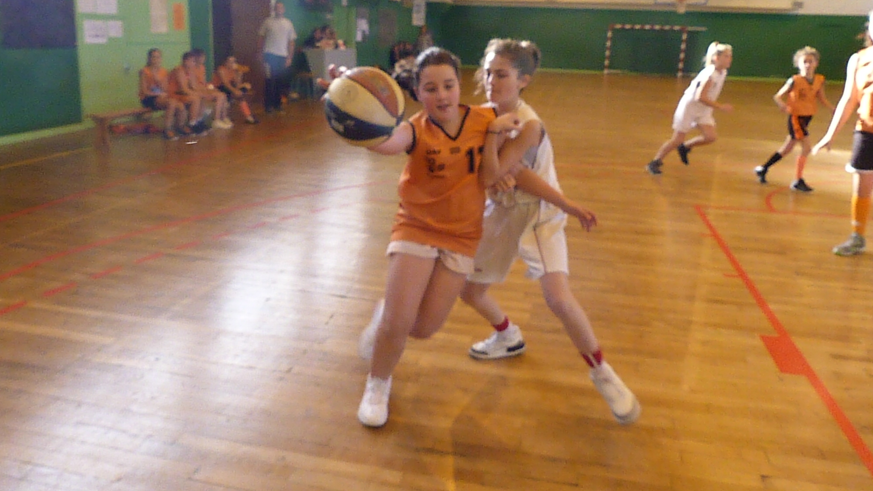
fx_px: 648
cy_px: 177
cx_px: 443
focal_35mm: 28
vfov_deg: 41.1
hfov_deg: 67.9
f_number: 4
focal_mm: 4.5
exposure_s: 1/200
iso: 800
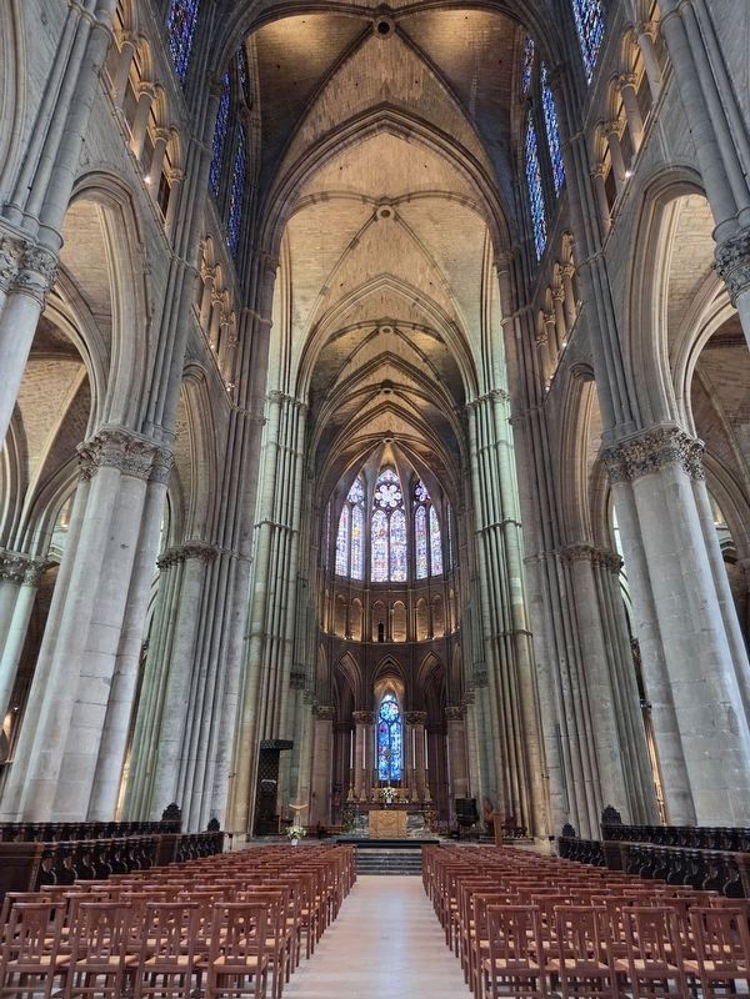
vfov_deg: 73.9
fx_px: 664
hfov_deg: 58.9
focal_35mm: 23
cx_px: 375
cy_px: 500
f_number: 1.8
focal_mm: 5.4
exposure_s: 1/100
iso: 1000
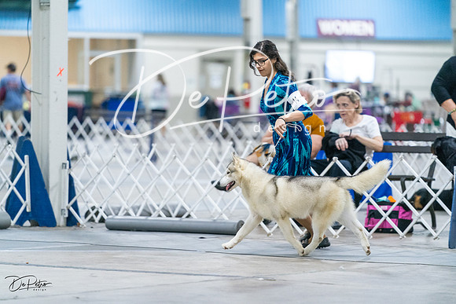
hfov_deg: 10.3
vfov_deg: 6.9
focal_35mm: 200
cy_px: 152
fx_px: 2534
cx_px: 228
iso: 6400
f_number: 3.2
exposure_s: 1/250
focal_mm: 200
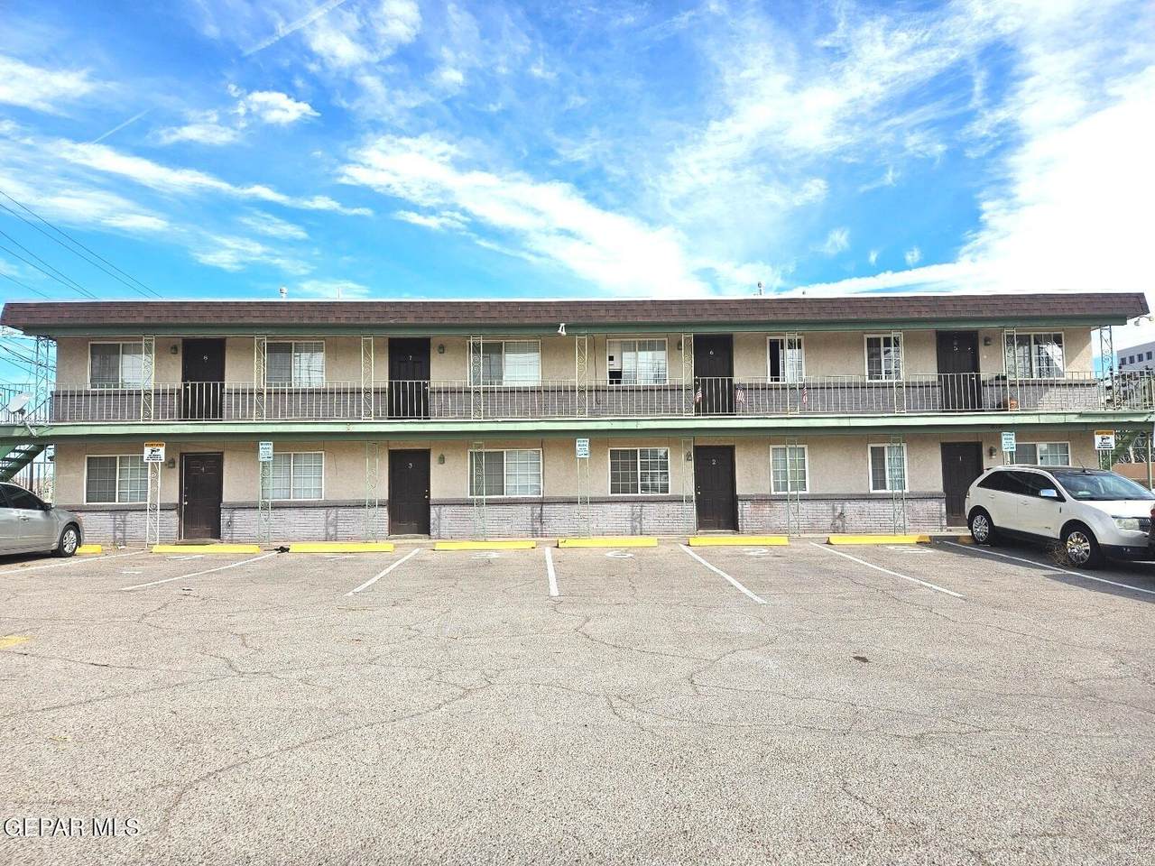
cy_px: 433
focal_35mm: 23
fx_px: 767
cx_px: 578
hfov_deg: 73.9
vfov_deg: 58.9
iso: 25
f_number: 1.8
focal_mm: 5.4
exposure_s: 1/2500
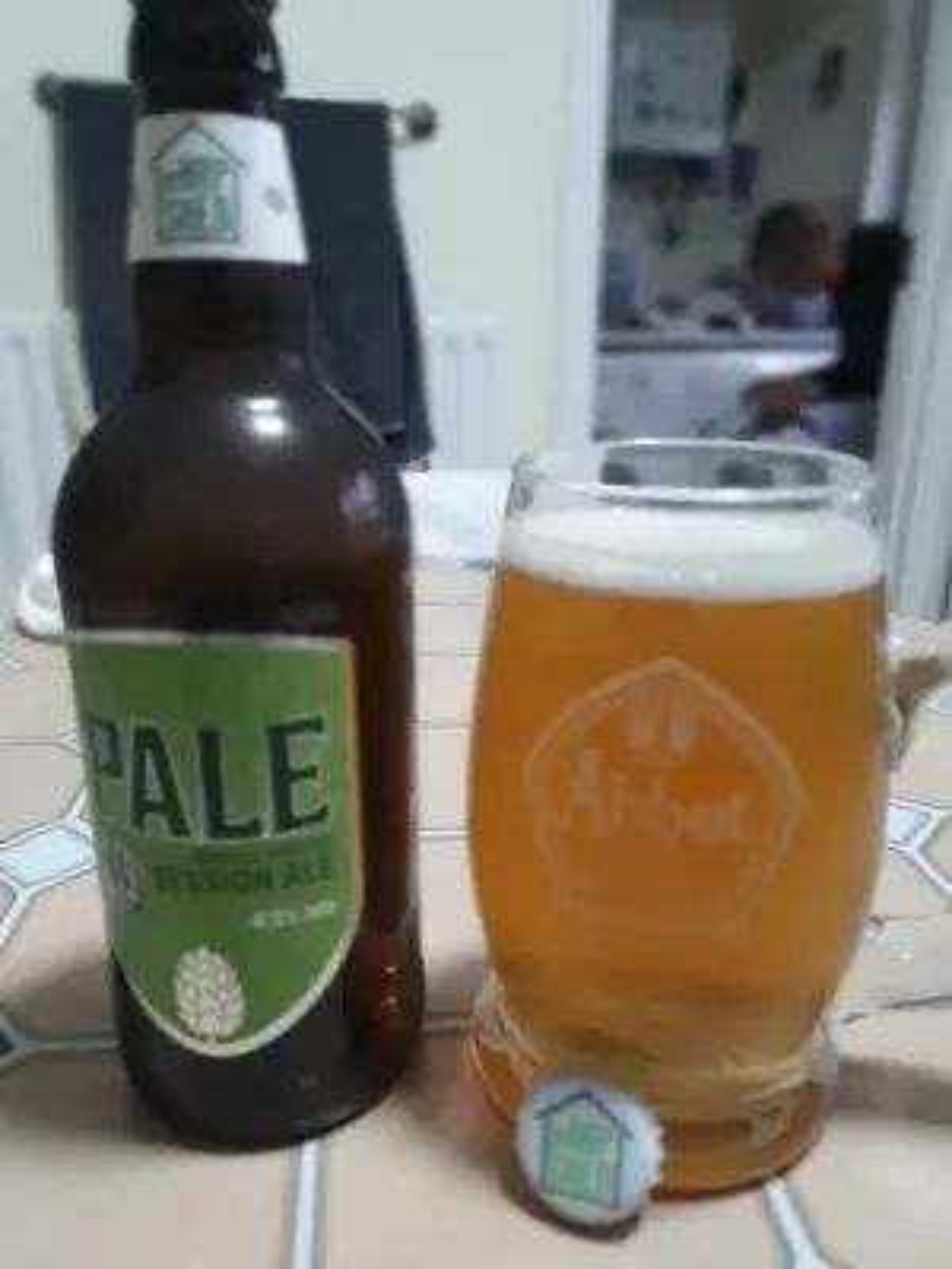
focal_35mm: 26
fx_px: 953
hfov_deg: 53.1
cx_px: 476
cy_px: 634
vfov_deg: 67.3
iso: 250
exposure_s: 1/100
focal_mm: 4.32
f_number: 1.5
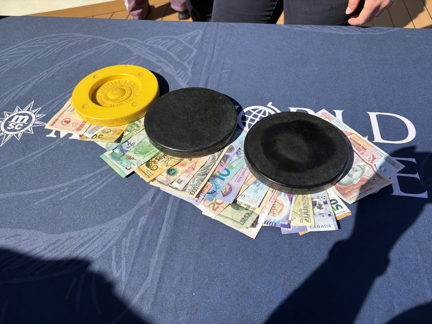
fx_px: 324
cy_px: 162
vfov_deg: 53.1
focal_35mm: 26
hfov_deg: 67.3
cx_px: 216
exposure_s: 1/4065
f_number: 1.6
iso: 50
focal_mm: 5.96
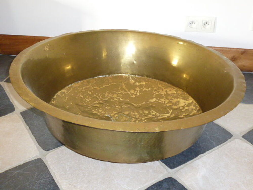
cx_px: 126
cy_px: 95
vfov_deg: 37.7
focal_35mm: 38
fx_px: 278
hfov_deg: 49.0
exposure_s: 1/60
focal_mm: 6.8
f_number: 3.8
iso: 800
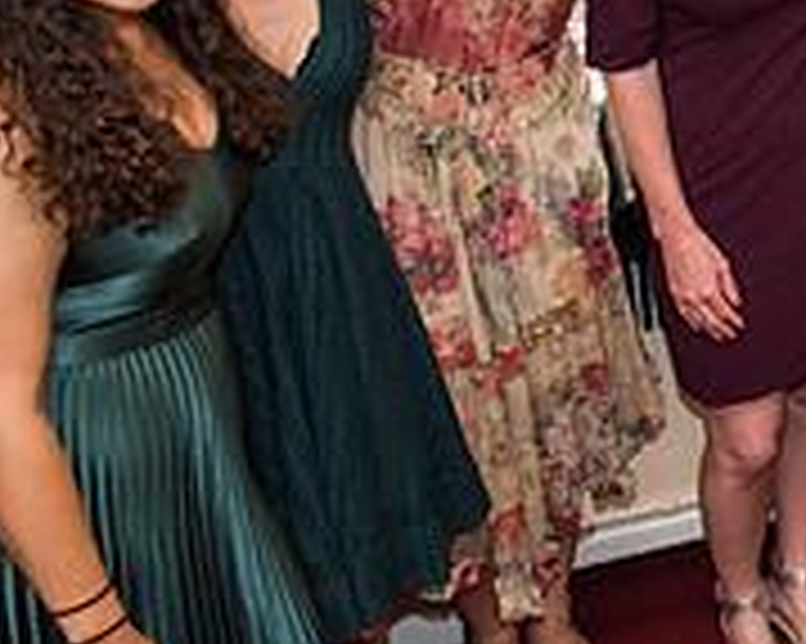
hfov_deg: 17.7
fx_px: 2074
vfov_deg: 16.5
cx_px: 1444
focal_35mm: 87
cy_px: -228
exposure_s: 1/100
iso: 720
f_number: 6.3
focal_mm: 24
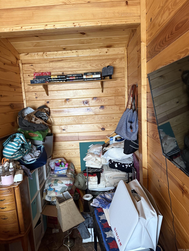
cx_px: 94
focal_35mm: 24
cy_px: 126
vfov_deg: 71.6
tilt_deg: -8.0
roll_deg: +2.7
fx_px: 175
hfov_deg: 56.8
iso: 800
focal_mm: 6.76
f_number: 1.78
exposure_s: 1/60
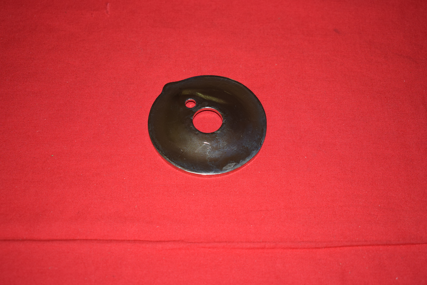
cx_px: 214
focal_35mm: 57
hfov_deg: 35.0
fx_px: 677
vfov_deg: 23.8
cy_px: 142
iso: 400
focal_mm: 38
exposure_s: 1/200
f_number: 5
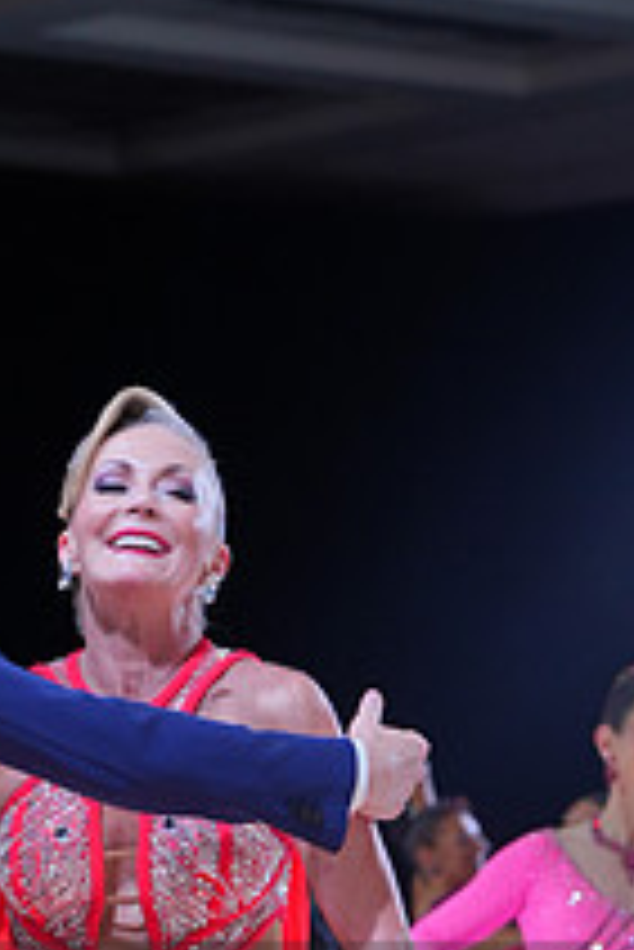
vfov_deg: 9.7
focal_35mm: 209
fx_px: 5512
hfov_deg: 6.6
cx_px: -29
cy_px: 1094
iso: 400
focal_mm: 76
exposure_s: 1/250
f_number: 4
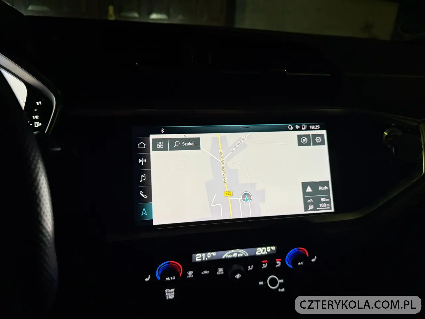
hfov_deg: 71.6
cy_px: 160
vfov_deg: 56.8
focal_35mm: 24
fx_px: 295
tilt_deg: -23.4
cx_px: 212
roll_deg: -4.2
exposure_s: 1/49
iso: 250
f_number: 1.78
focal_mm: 6.76
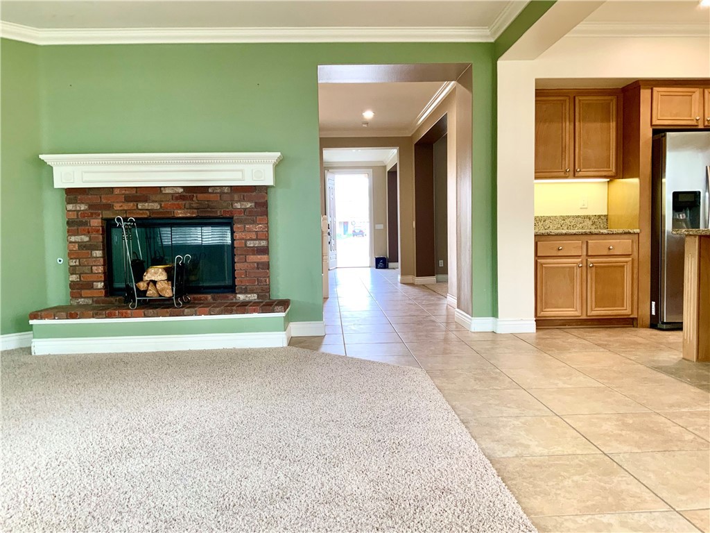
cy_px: 266
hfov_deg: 61.7
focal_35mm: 29
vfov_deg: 48.2
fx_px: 595
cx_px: 355
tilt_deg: -2.1
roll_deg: +1.8
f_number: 1.8
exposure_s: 1/60
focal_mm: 3
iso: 80
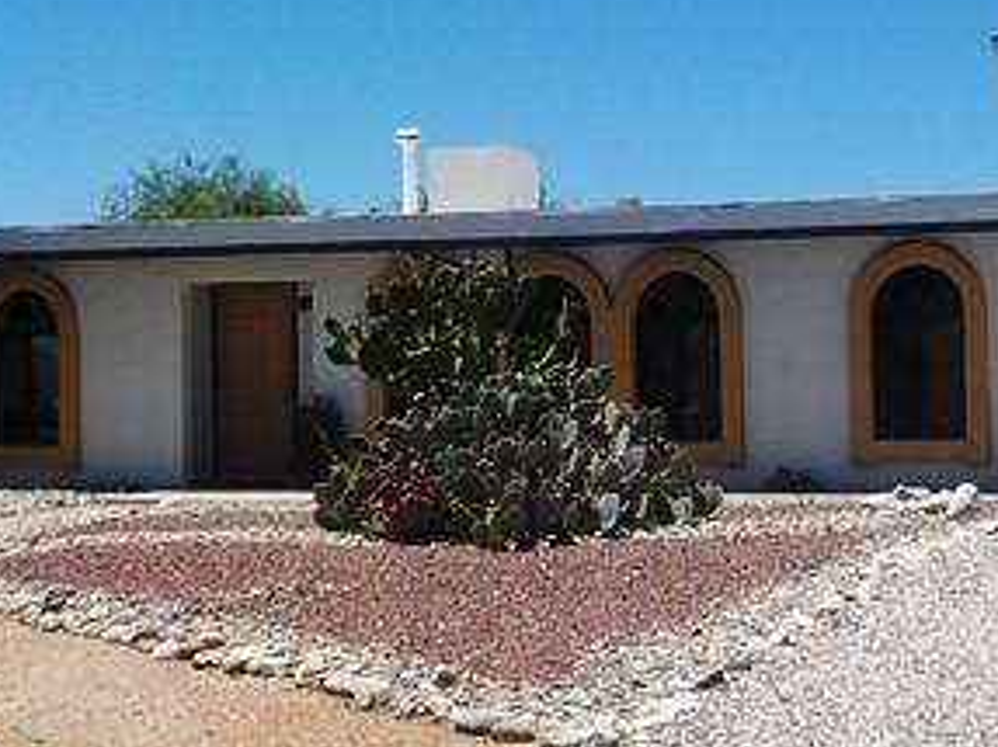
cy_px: 445
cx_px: 699
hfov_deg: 28.7
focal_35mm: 67
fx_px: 1931
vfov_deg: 21.9
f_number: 6.6
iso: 125
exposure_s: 1/500
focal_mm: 4.1
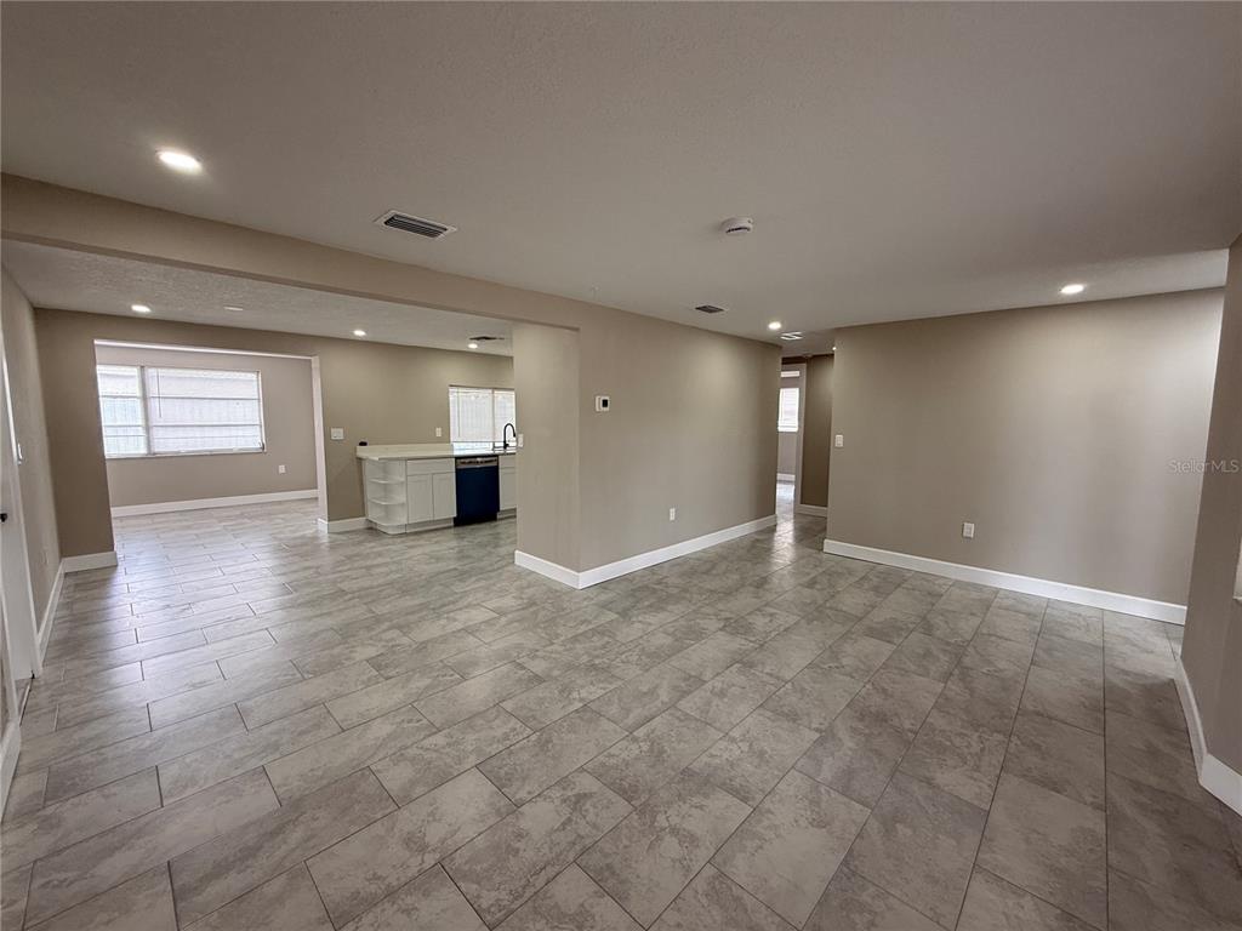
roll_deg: -0.1
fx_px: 502
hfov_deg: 102.1
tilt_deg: -5.1
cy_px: 466
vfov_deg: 85.7
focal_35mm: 14
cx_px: 621
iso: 125
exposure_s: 1/99
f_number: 2.2
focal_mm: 2.22
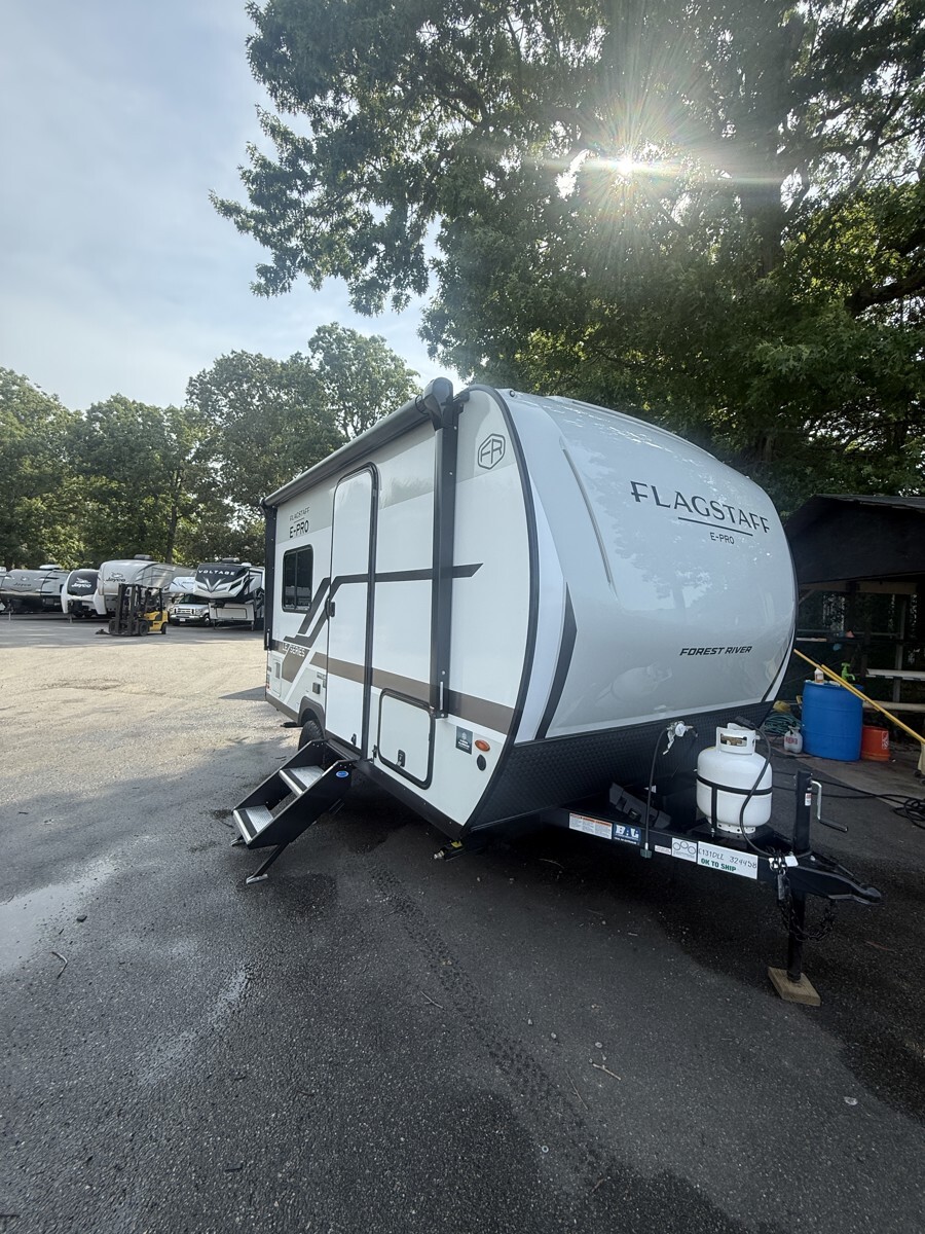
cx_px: 462
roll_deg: -3.2
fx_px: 499
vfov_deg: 102.1
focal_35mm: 14
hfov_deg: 85.7
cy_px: 617
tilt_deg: -0.1
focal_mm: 2.22
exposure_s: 1/841
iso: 50
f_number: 2.2
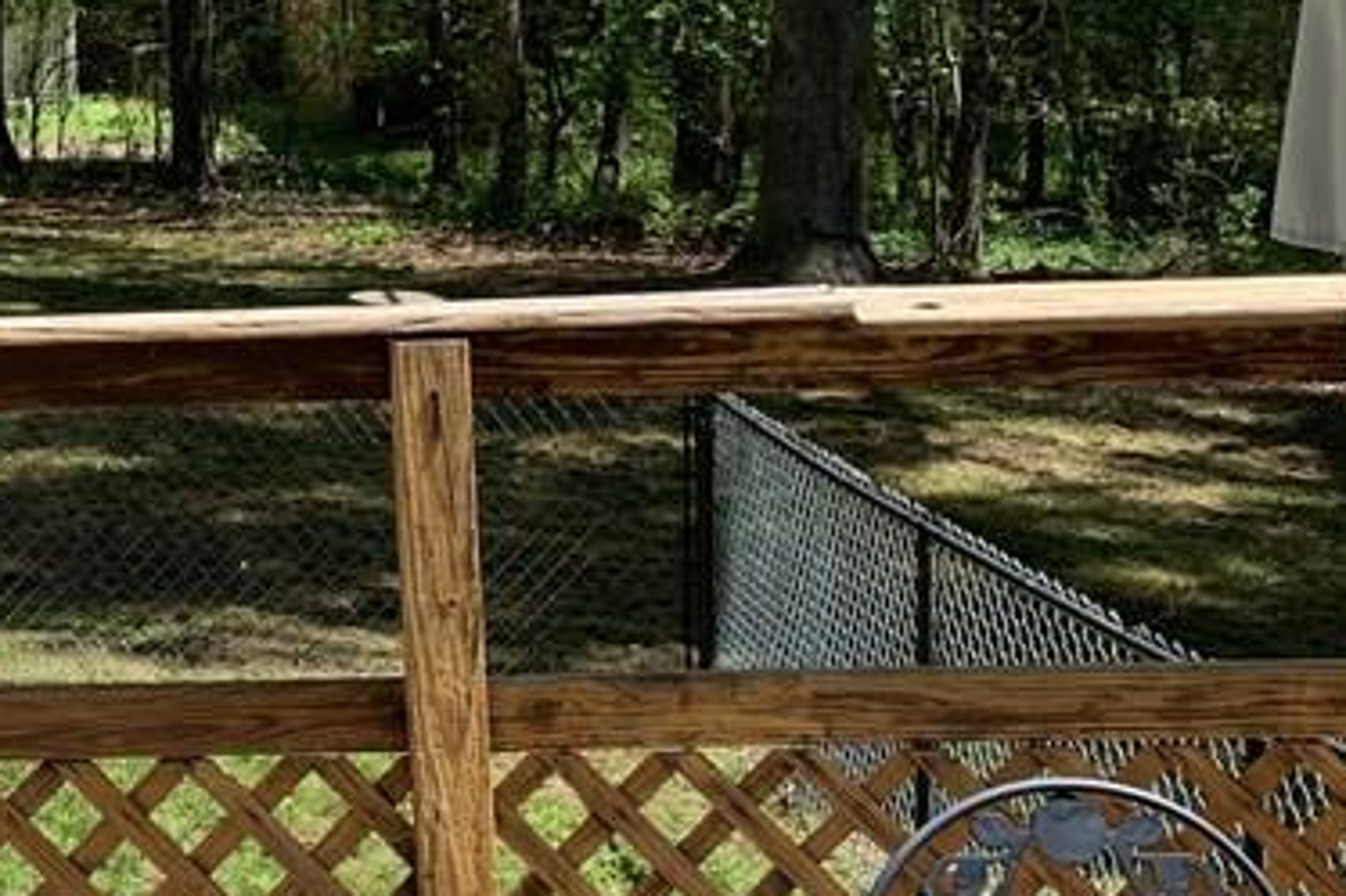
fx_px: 2765
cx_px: 11
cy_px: 270
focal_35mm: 74
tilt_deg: -7.7
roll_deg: +2.0
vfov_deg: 18.3
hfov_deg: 26.0
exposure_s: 1/887
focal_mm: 4.25
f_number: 1.8
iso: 25
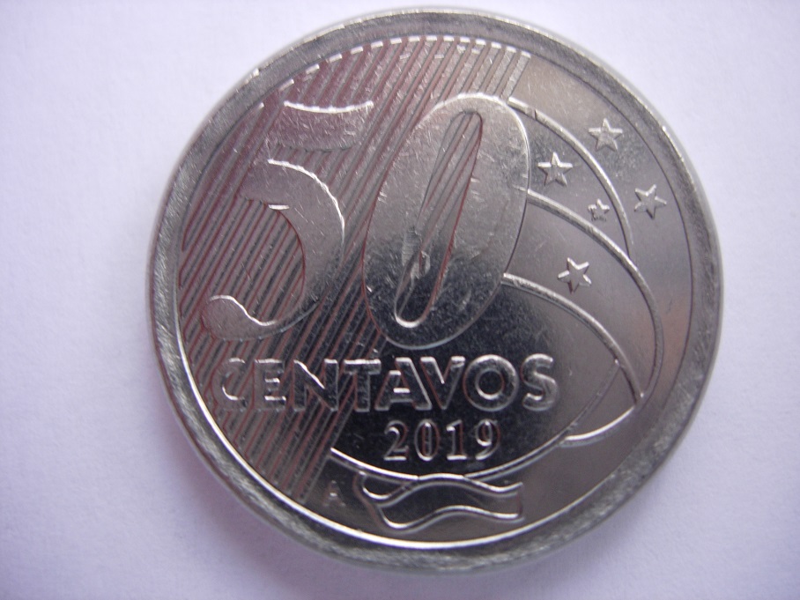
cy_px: 300
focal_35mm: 38
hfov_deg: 49.0
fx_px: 878
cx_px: 400
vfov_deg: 37.7
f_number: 2.8
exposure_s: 1/32
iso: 70
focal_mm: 7.8
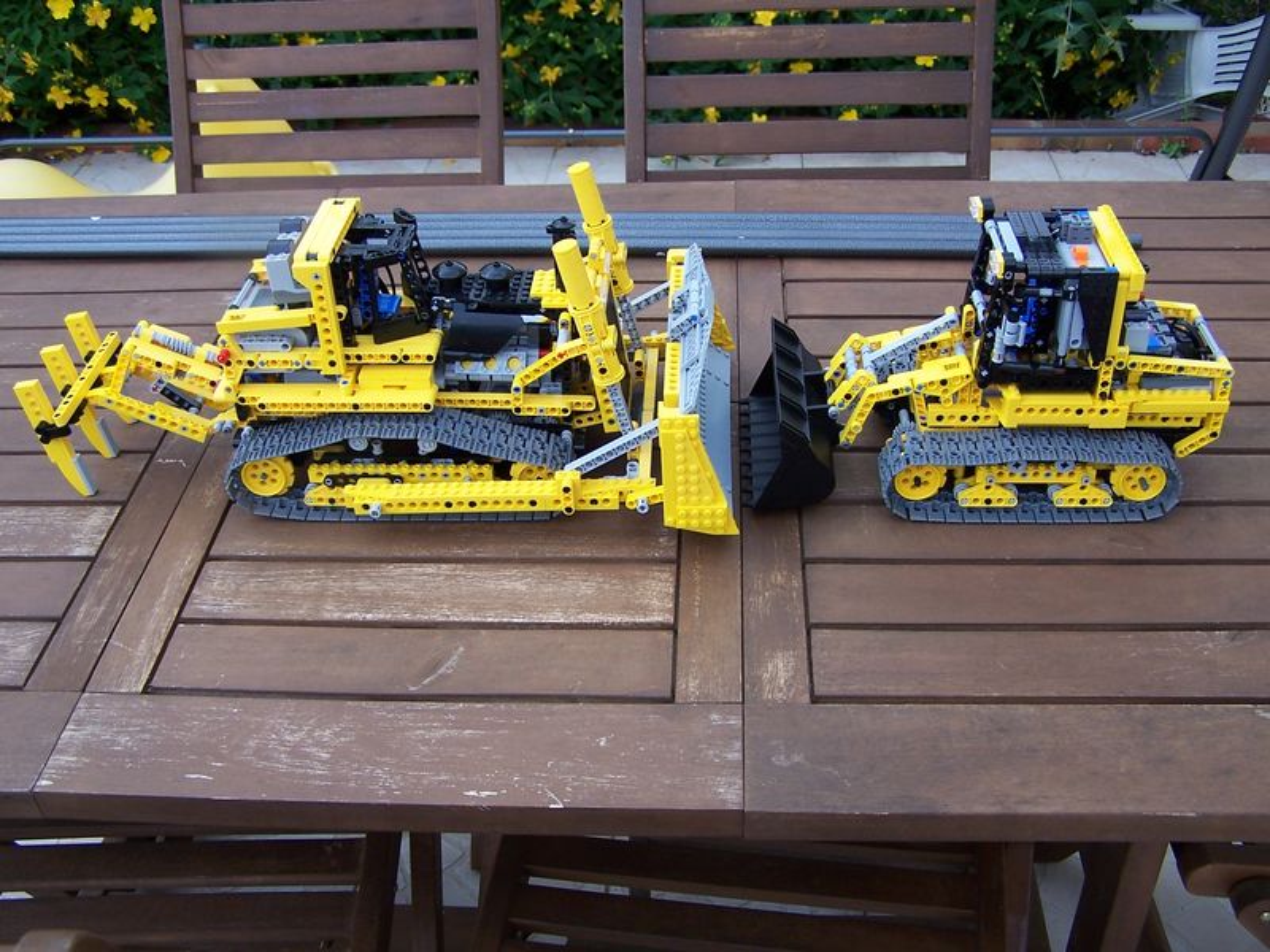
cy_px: 476
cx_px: 635
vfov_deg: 37.7
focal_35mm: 38
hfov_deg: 49.0
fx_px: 1394
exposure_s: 1/250
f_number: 2.8
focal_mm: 6.3
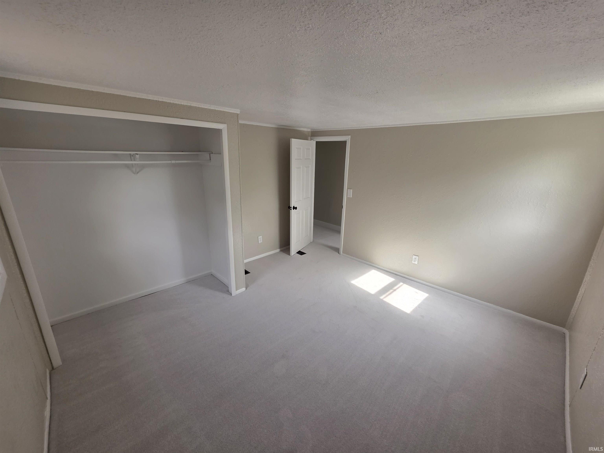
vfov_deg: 89.9
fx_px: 227
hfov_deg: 106.2
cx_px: 302
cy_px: 226
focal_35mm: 13
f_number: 1.9
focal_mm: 2.2
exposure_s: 1/359
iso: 100
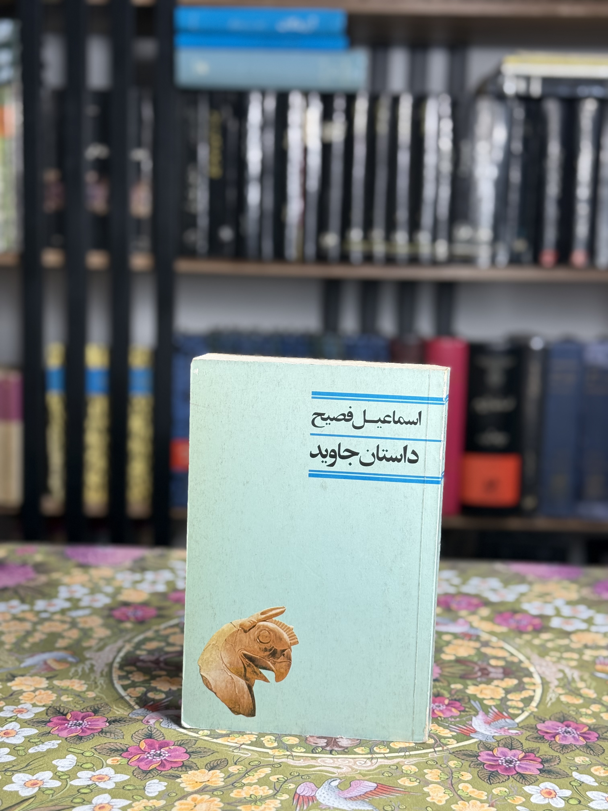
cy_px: 406
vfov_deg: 39.7
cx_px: 304
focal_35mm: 48
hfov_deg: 30.3
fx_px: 1124
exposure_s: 1/100
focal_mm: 6.76
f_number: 1.78
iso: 80
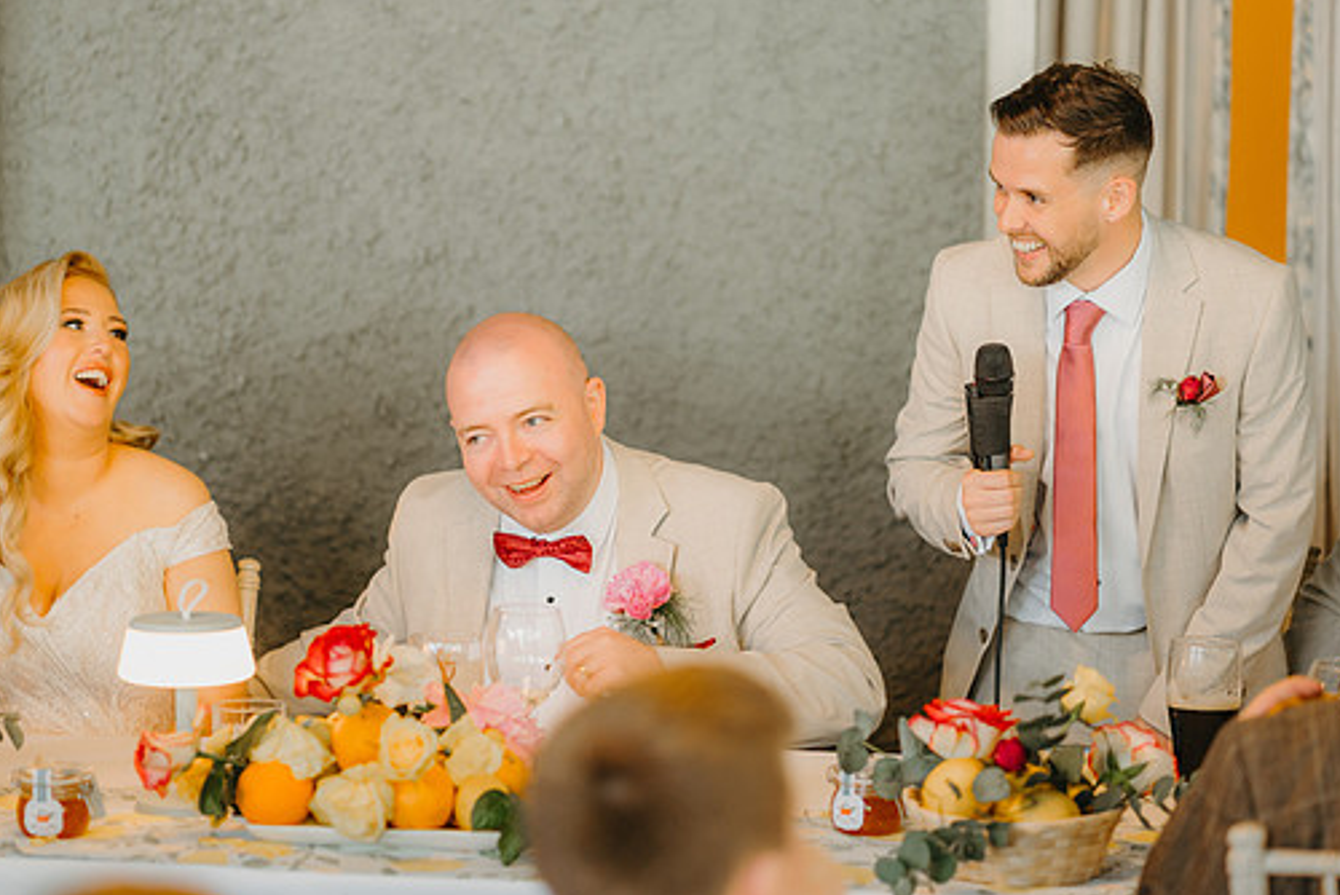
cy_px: 362
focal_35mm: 107
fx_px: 3985
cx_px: 589
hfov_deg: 19.1
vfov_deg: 12.8
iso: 1250
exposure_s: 1/200
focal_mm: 85
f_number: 2
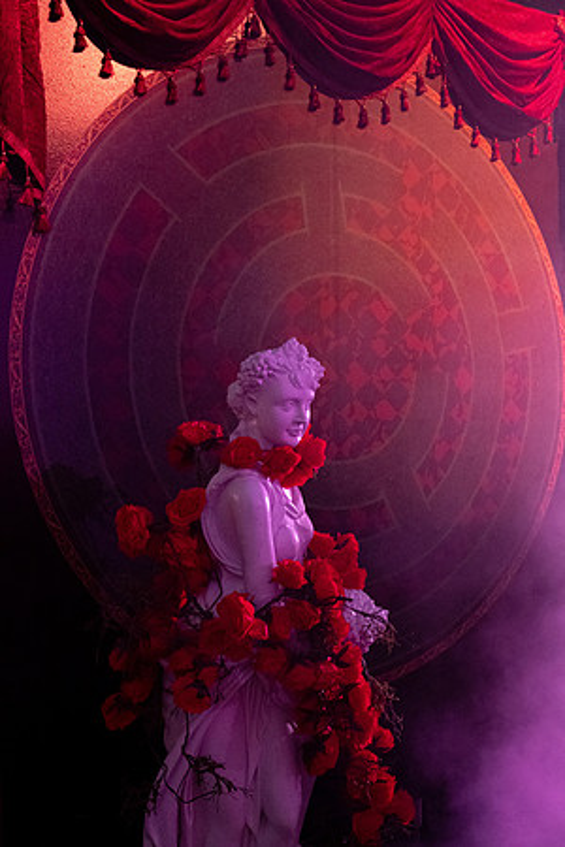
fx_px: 871
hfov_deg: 35.9
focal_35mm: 37
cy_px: 424
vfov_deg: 51.9
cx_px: 282
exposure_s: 1/250
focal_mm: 24.9
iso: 5000
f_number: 2.8
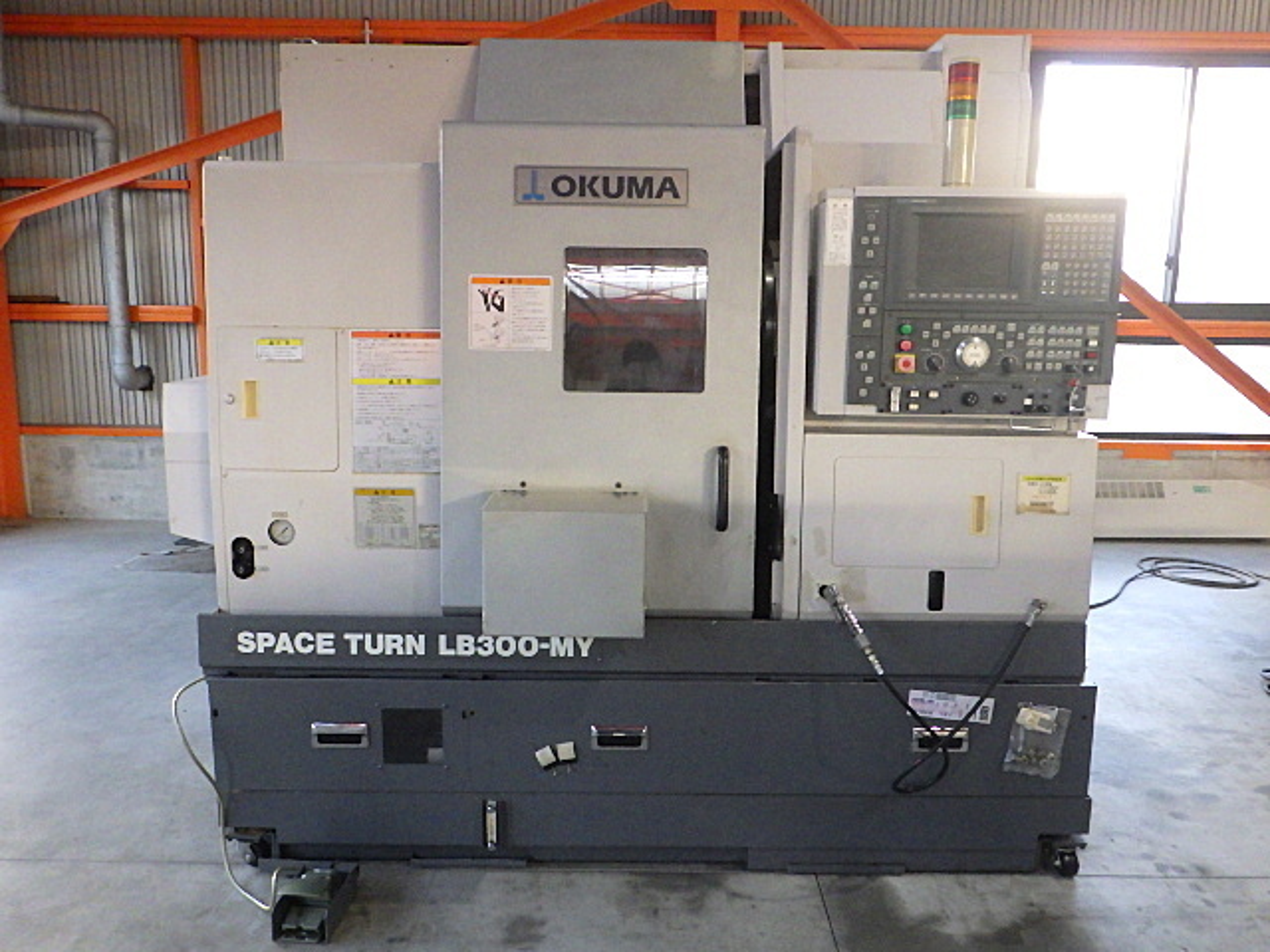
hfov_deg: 63.4
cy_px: 476
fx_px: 1027
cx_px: 635
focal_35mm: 28
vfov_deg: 49.7
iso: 400
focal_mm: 5
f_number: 3.5
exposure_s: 1/45
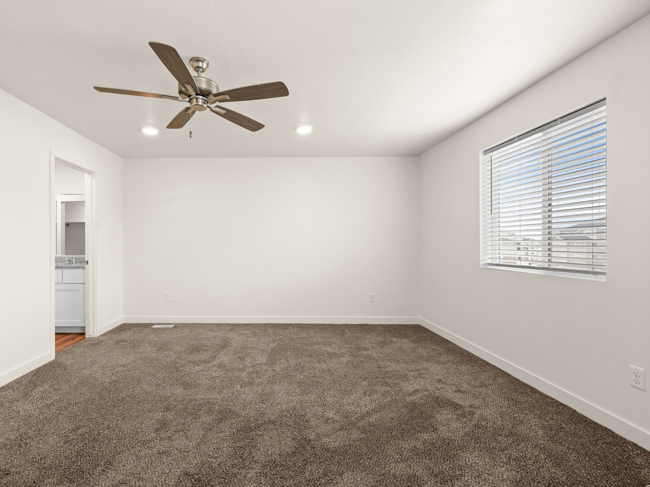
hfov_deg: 93.5
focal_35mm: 16
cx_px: 267
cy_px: 236
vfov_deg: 78.1
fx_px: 300
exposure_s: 1/20
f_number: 7.1
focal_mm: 14
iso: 500
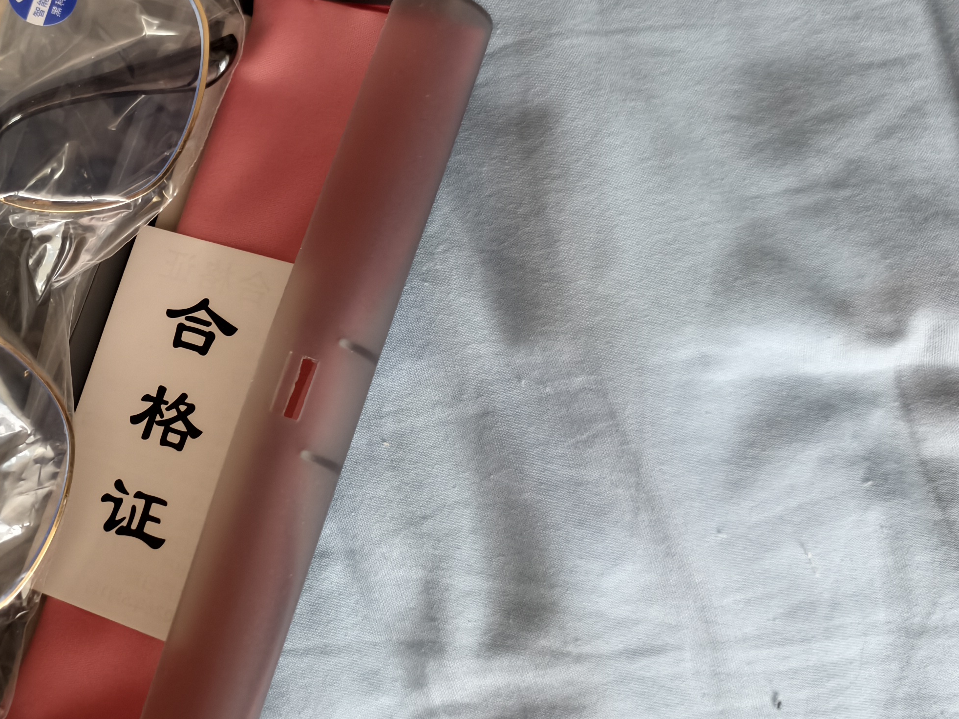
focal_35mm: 48
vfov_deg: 30.2
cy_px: 327
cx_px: 71
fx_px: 1330
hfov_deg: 36.8
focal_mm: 5.6
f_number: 1.57
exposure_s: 1/50
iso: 759
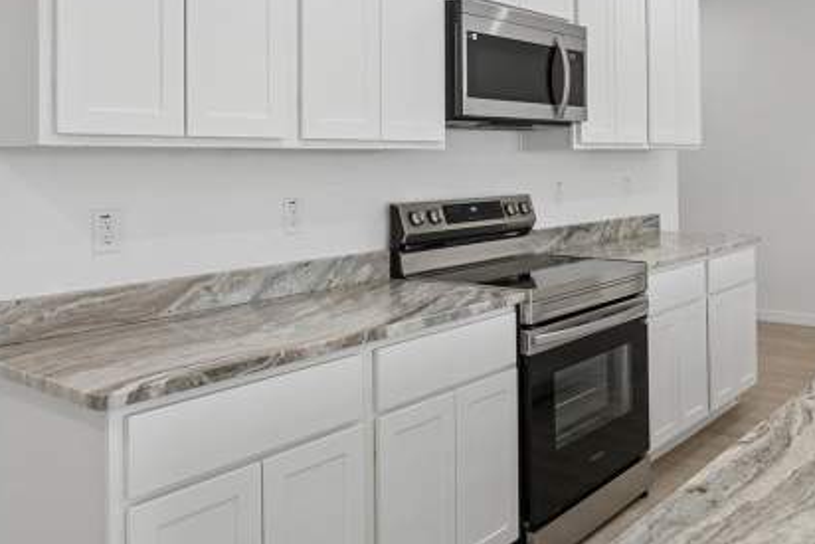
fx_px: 769
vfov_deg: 38.2
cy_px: 155
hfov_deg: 54.0
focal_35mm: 34
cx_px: 580
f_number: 8
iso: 400
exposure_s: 1/60
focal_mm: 17.5
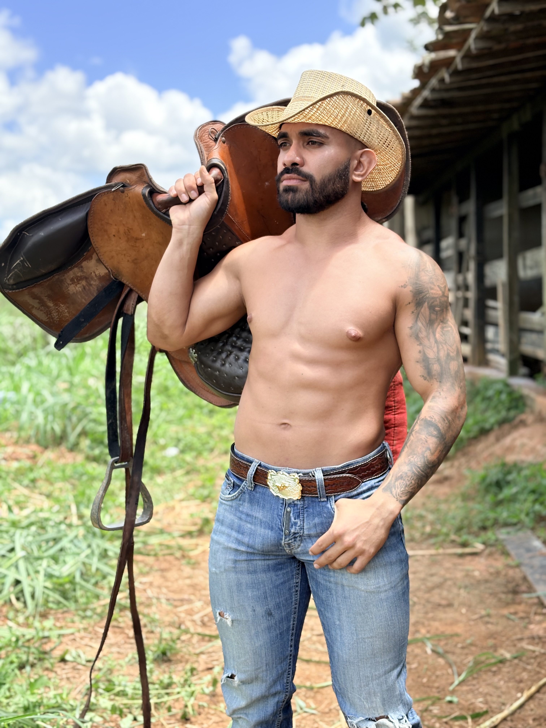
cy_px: 364
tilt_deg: -1.9
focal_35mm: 52
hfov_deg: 28.0
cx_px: 273
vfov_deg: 36.8
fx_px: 1094
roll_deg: +1.0
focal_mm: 5.96
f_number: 1.6
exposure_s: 1/747
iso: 50
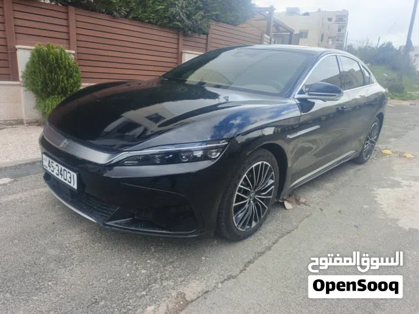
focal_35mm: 23
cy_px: 157
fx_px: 278
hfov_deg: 73.9
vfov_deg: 58.9
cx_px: 210
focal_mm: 5.89
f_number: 1.8
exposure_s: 1/27.5
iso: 50
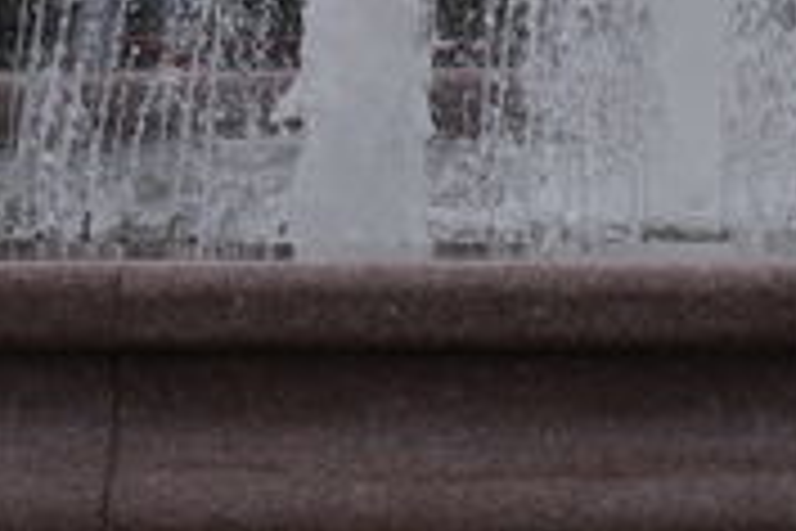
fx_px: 7186
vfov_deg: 4.2
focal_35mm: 325
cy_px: -202
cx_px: 724
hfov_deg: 6.3
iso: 200
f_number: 7.1
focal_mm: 42.5
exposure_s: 1/250
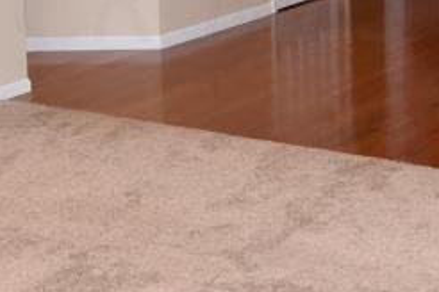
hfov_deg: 19.4
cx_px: 214
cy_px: -2
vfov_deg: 12.8
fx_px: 1284
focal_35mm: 105
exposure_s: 1/100
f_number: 5
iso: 800
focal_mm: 15
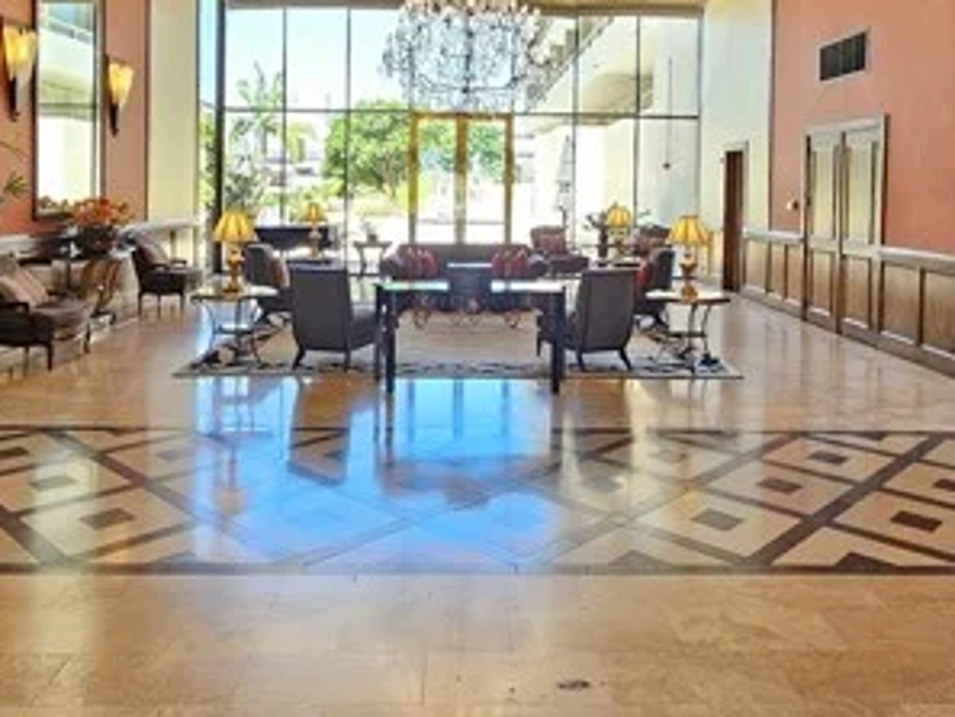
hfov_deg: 63.4
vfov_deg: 48.4
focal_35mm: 28
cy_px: 206
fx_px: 773
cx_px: 479
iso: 100
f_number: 2.2
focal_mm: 2.2
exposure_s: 1/60
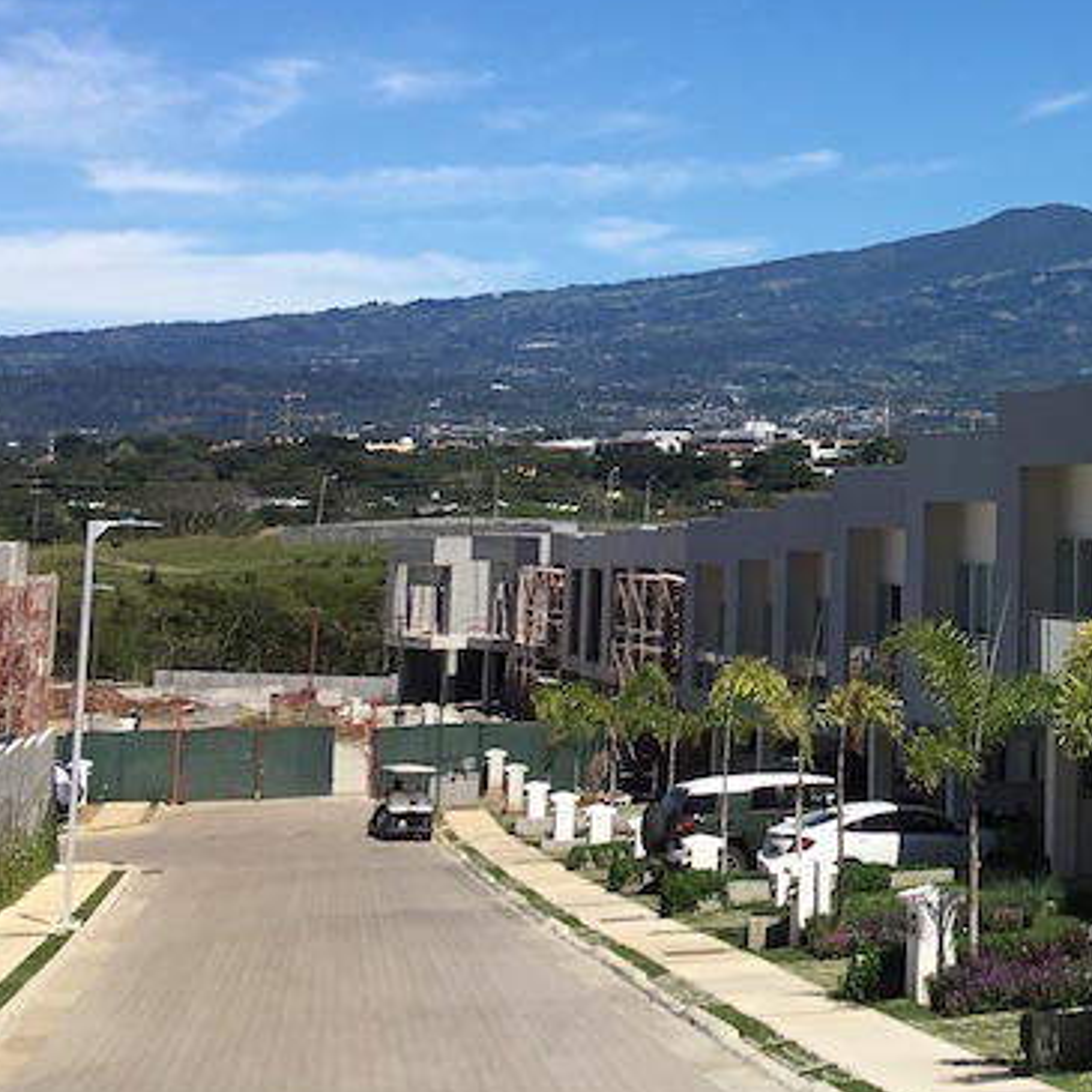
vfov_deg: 19.0
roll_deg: -0.5
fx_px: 3212
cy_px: 105
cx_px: 1221
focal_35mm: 90
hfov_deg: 18.5
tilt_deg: +7.7
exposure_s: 1/2331
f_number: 2.2
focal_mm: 4.15
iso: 25
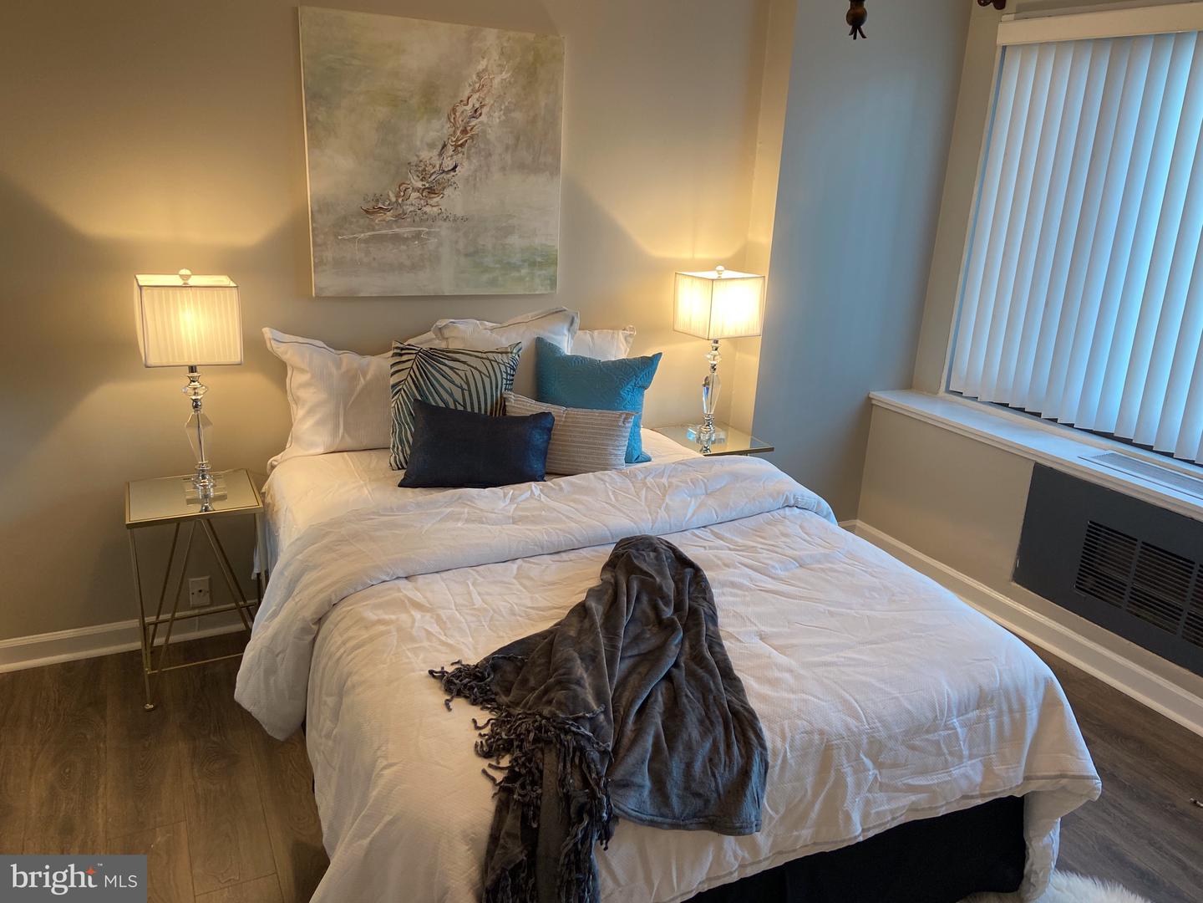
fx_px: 904
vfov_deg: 53.1
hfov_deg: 67.3
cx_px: 602
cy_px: 452
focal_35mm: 26
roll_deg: -3.0
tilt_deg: -18.5
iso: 125
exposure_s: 1/120
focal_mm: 4.25
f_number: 1.8
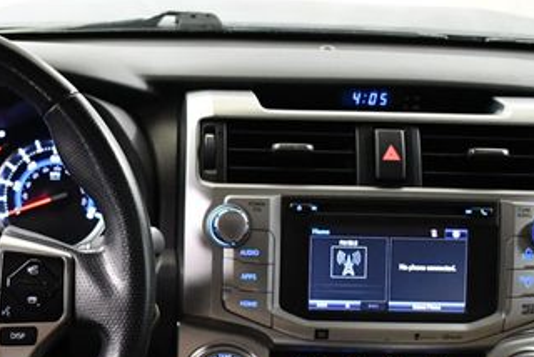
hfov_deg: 27.5
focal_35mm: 72
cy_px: 284
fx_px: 1069
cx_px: 115
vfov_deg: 18.8
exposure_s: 1/80
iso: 3200
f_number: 3.5
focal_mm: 18
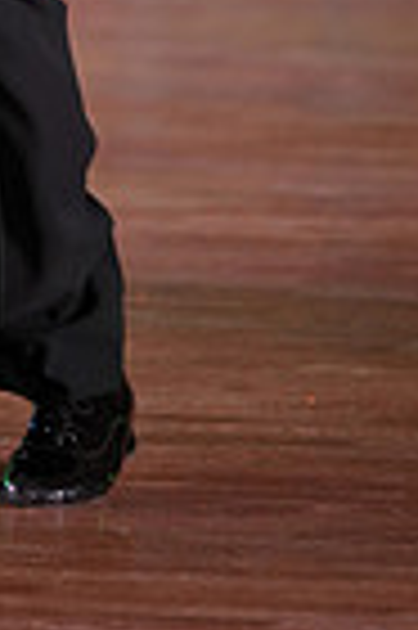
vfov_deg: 2.8
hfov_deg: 1.9
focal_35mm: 725
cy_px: -490
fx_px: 12657
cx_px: -398
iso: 800
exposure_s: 1/400
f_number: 2.8
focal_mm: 175
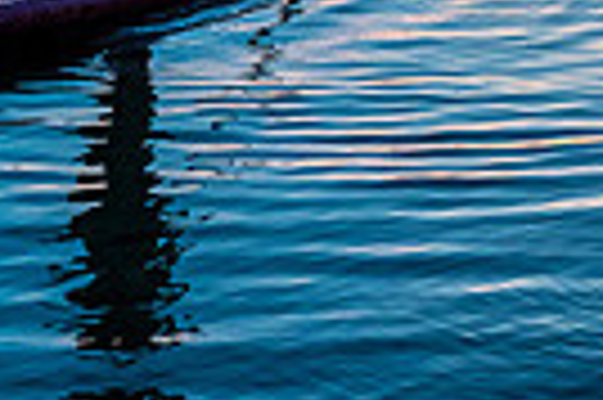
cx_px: 104
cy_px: -328
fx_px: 2543
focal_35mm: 152
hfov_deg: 13.4
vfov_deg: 8.6
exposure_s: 1/125
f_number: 5.6
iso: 2000
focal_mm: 35
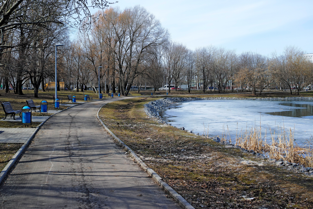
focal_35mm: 45
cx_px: 156
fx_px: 391
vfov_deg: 29.9
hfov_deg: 43.6
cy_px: 104
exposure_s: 1/250
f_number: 5.6
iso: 100
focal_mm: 30
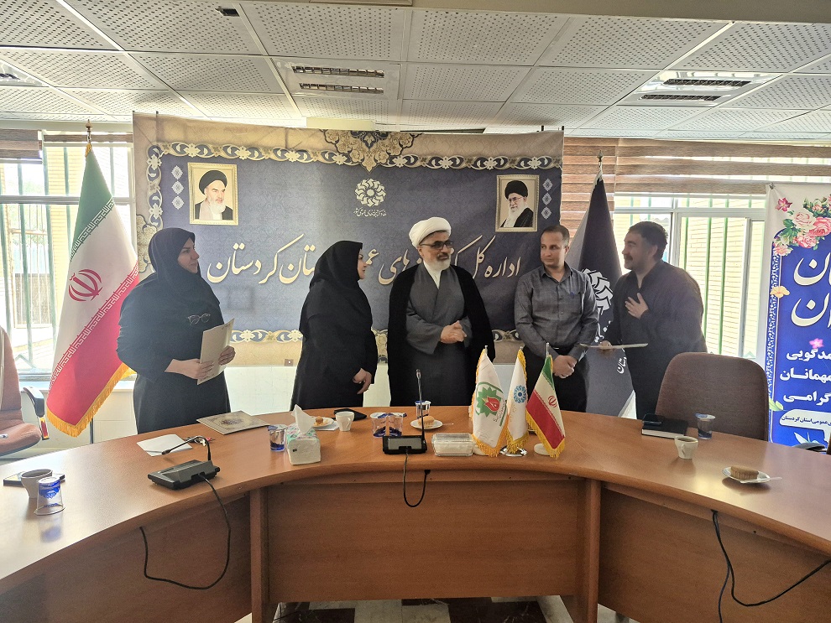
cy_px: 312
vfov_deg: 58.9
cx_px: 416
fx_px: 552
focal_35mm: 23
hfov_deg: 73.9
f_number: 1.8
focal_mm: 5.4
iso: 500
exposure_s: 1/100
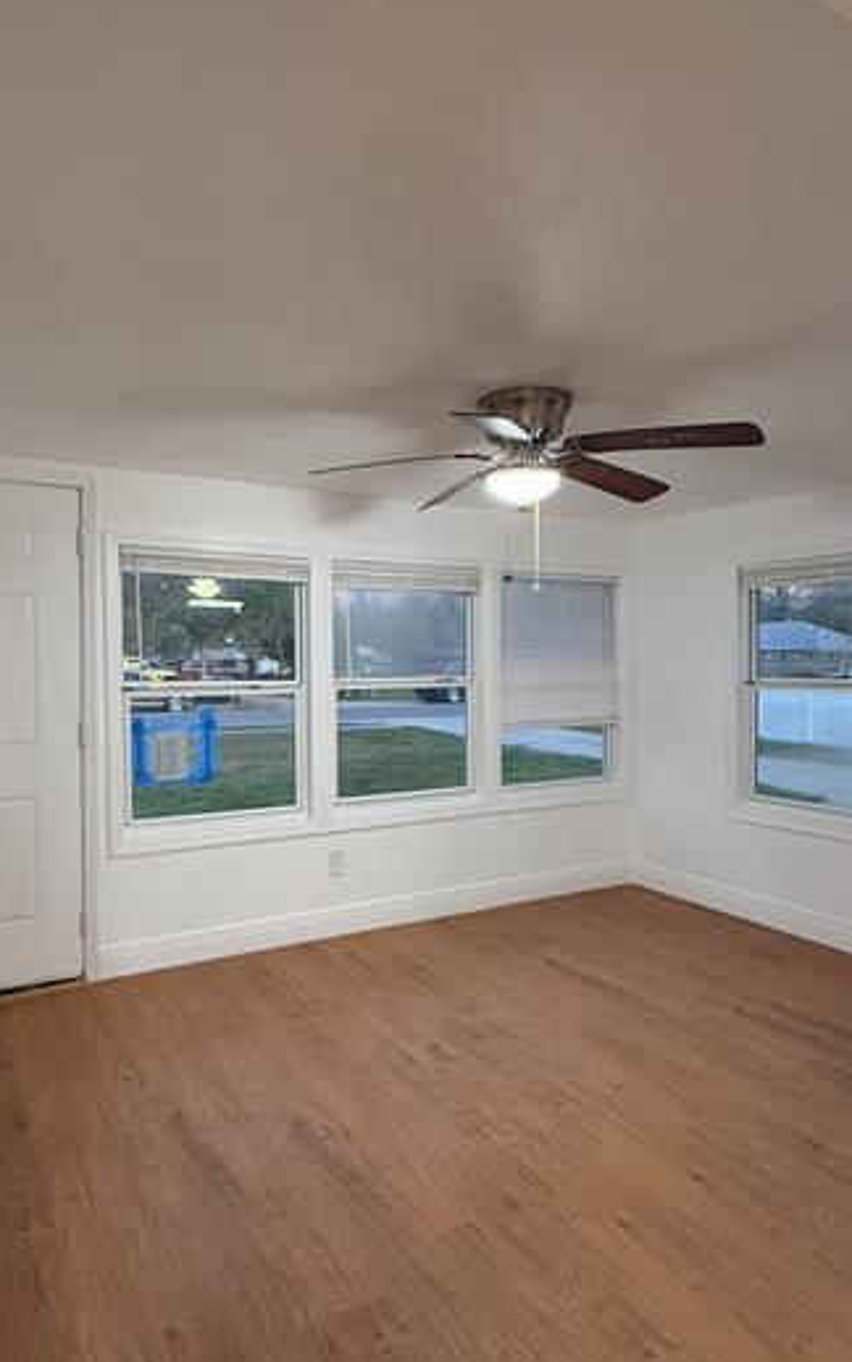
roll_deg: +0.8
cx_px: 329
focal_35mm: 22
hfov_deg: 54.6
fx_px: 817
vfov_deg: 79.6
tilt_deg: -1.8
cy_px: 702
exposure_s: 1/60
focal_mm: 2.22
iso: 400
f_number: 2.2
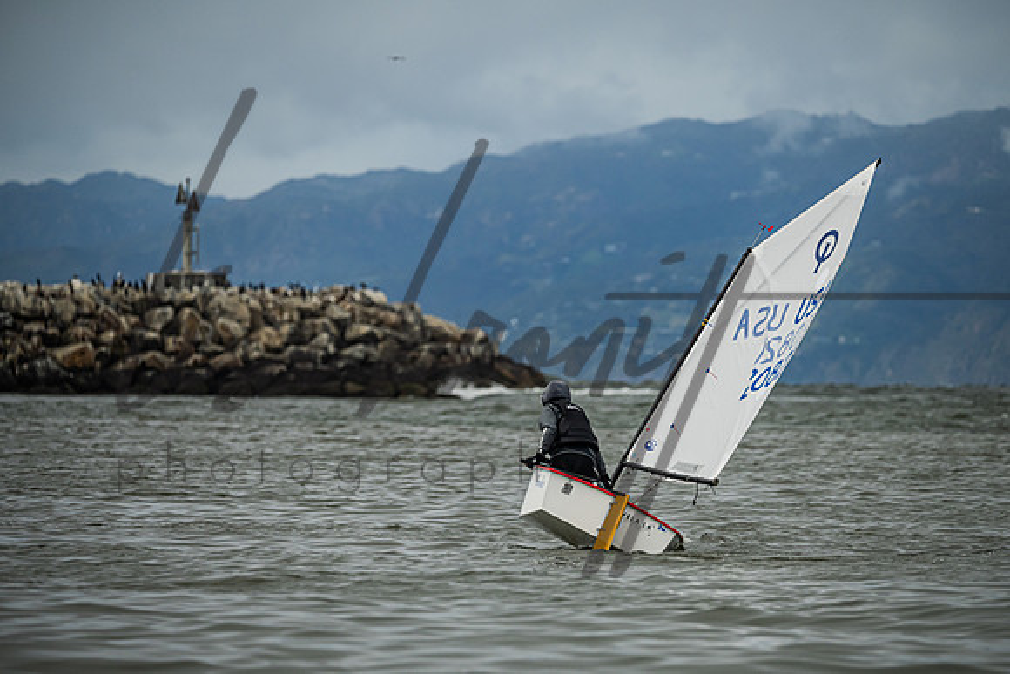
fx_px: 8697
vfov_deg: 4.4
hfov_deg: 6.6
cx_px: 550
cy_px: 373
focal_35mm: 310
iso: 320
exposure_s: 1/4000
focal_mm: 260
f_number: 5
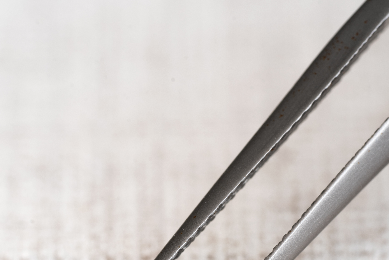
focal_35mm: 162
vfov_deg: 8.4
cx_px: 190
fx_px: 1750
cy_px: 303
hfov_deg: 12.7
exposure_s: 1/2.5
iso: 100
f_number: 8
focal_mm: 90
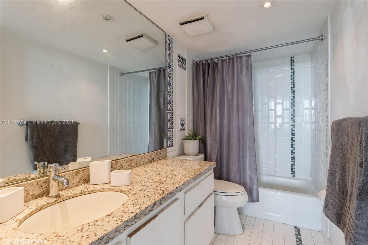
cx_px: 184
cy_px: 122
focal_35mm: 17
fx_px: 174
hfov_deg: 93.3
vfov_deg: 70.5
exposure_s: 1/6
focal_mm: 17
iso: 250
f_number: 8
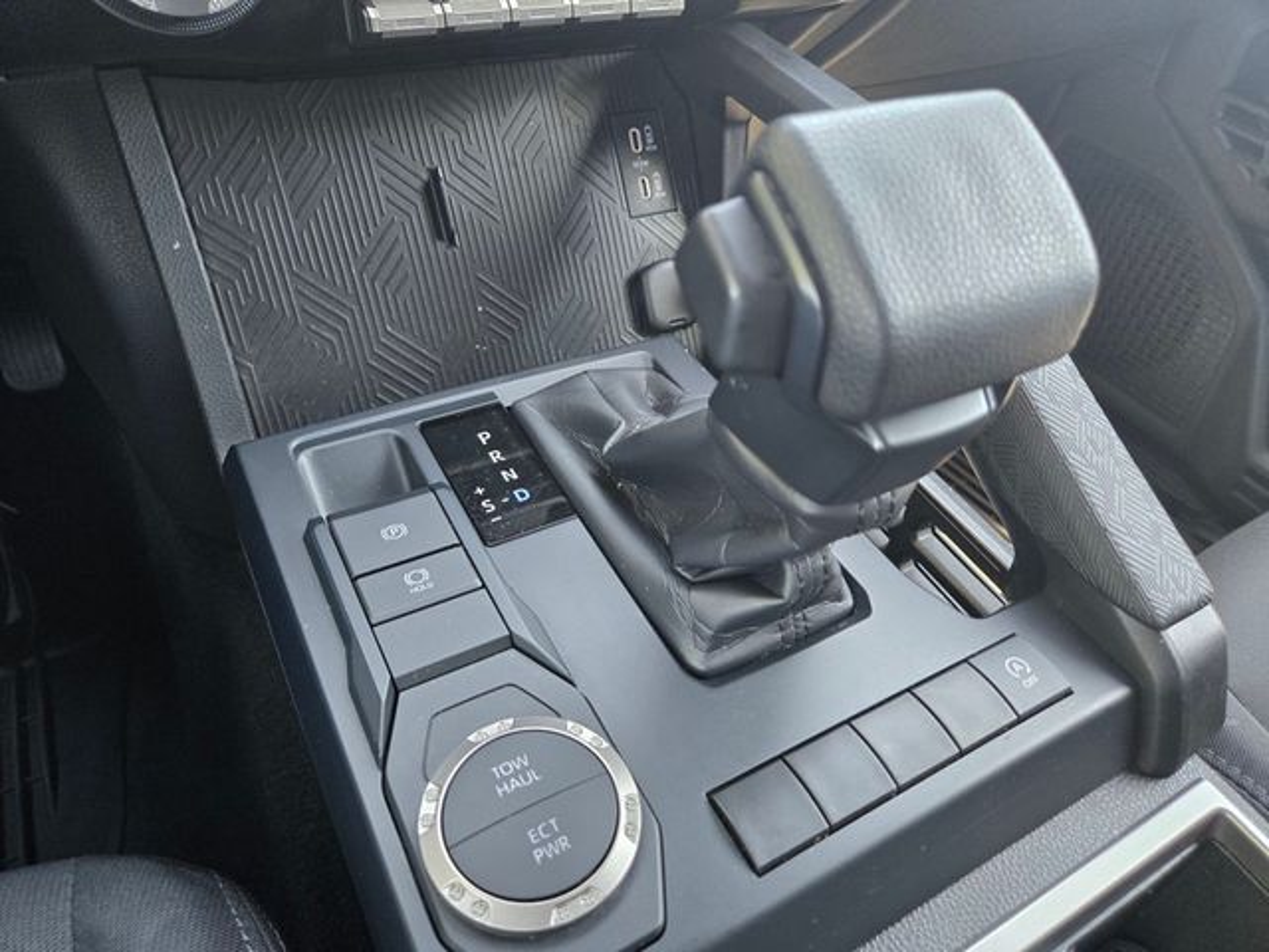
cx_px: 634
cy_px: 476
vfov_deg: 58.9
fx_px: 843
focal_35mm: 23
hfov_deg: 73.9
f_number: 1.8
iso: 250
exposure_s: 1/120
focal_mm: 5.4
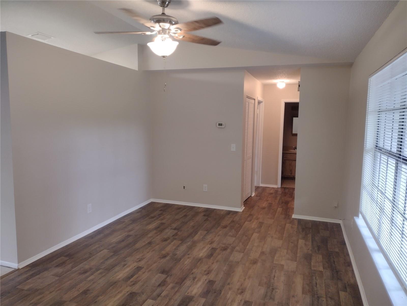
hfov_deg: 65.3
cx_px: 204
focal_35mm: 27
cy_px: 153
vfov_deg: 51.4
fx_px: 317
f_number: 1.7
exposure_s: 1/60
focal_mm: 4.71
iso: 169
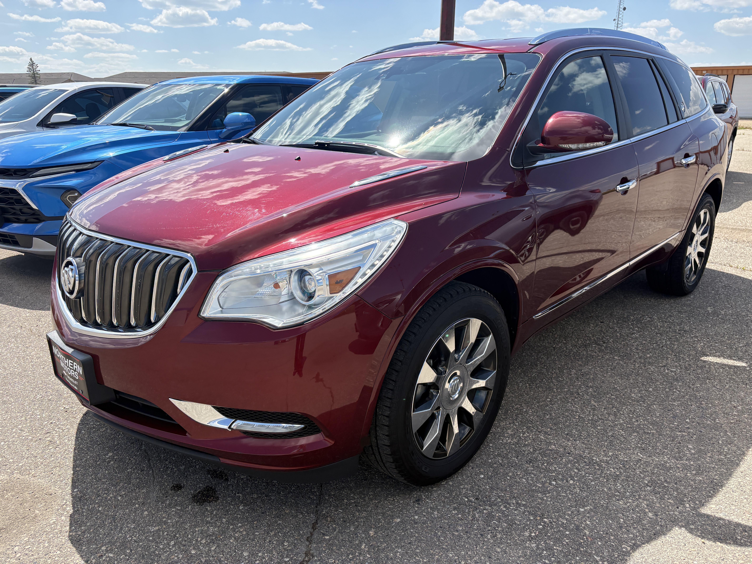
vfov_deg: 53.1
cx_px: 376
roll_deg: +2.5
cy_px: 282
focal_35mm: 26
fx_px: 565
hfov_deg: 67.3
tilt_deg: -15.7
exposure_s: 1/3279
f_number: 1.6
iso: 64
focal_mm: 5.96
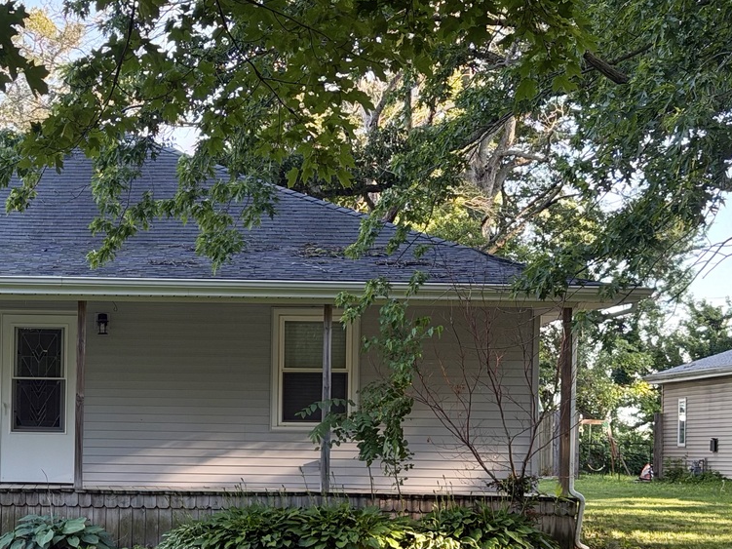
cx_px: 60
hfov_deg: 20.8
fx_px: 1945
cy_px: 431
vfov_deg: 16.0
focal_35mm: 92
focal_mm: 6.76
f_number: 1.78
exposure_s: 1/172
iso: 64
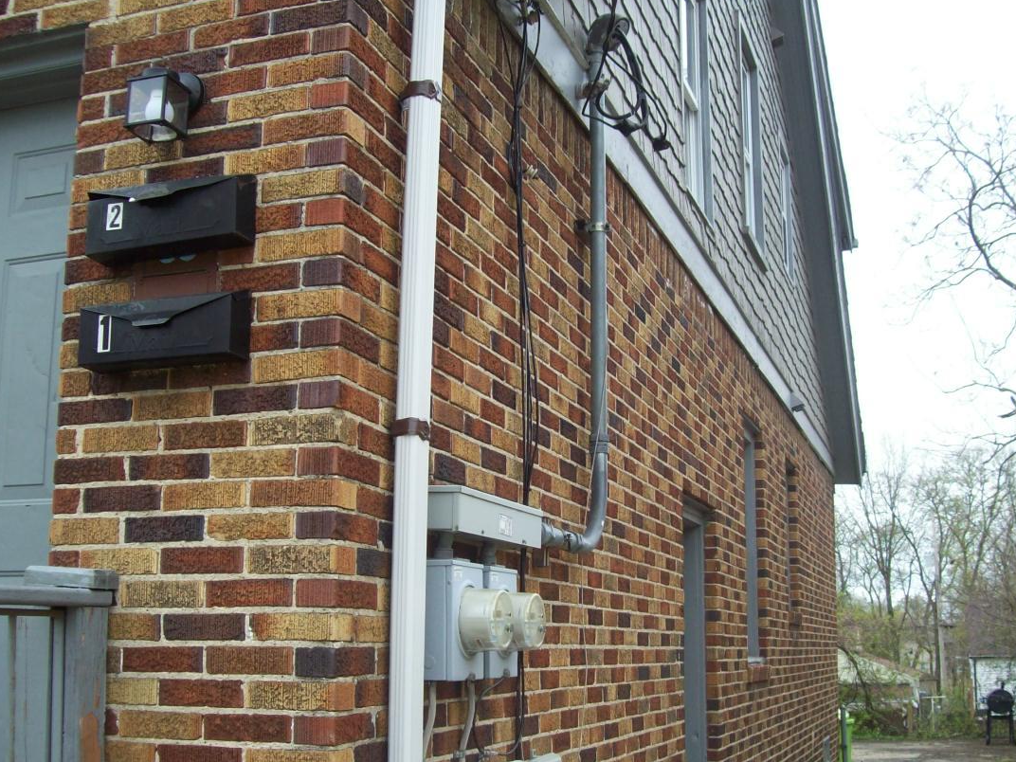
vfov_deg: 33.6
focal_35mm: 43
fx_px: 1262
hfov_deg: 43.8
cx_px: 540
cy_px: 429
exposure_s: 1/249
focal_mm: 6
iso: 80
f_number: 2.7
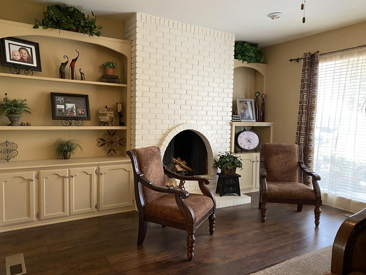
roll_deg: -1.3
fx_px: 275
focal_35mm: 26
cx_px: 183
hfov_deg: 67.3
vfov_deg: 53.1
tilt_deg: -2.5
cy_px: 138
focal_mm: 4.25
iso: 400
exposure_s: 1/60
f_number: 1.8
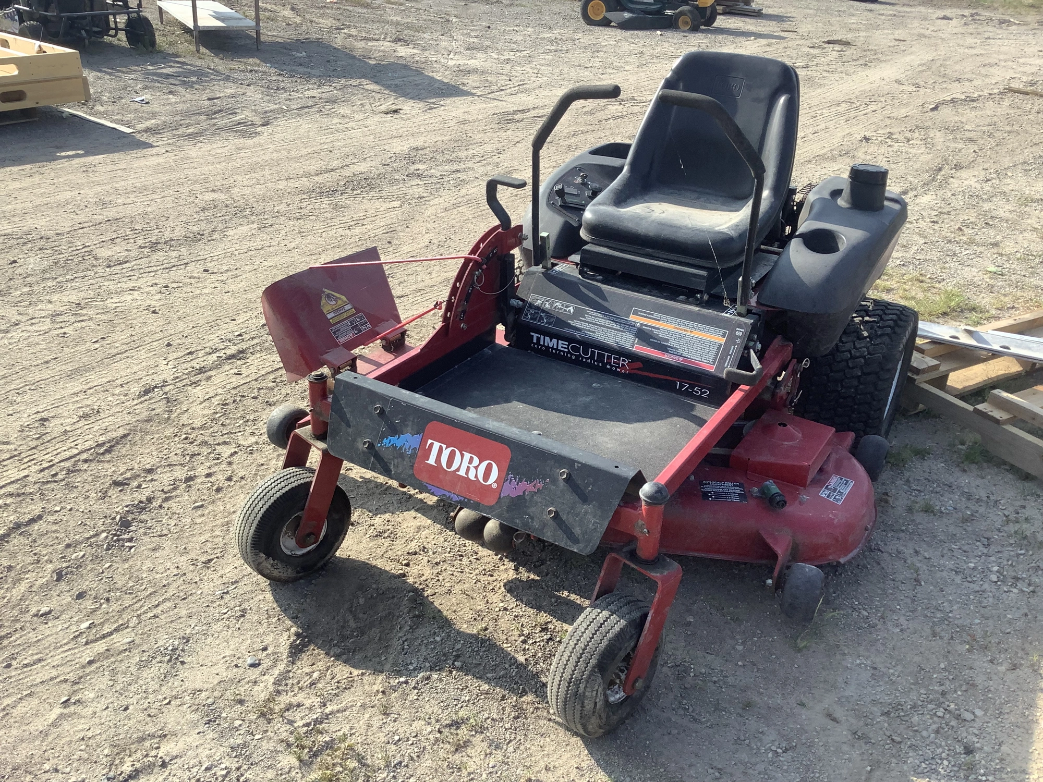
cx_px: 522
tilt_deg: -27.5
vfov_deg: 45.4
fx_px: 934
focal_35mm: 31
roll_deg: -2.7
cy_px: 391
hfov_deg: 58.4
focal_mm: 3.3
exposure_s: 1/554
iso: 25
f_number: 2.4
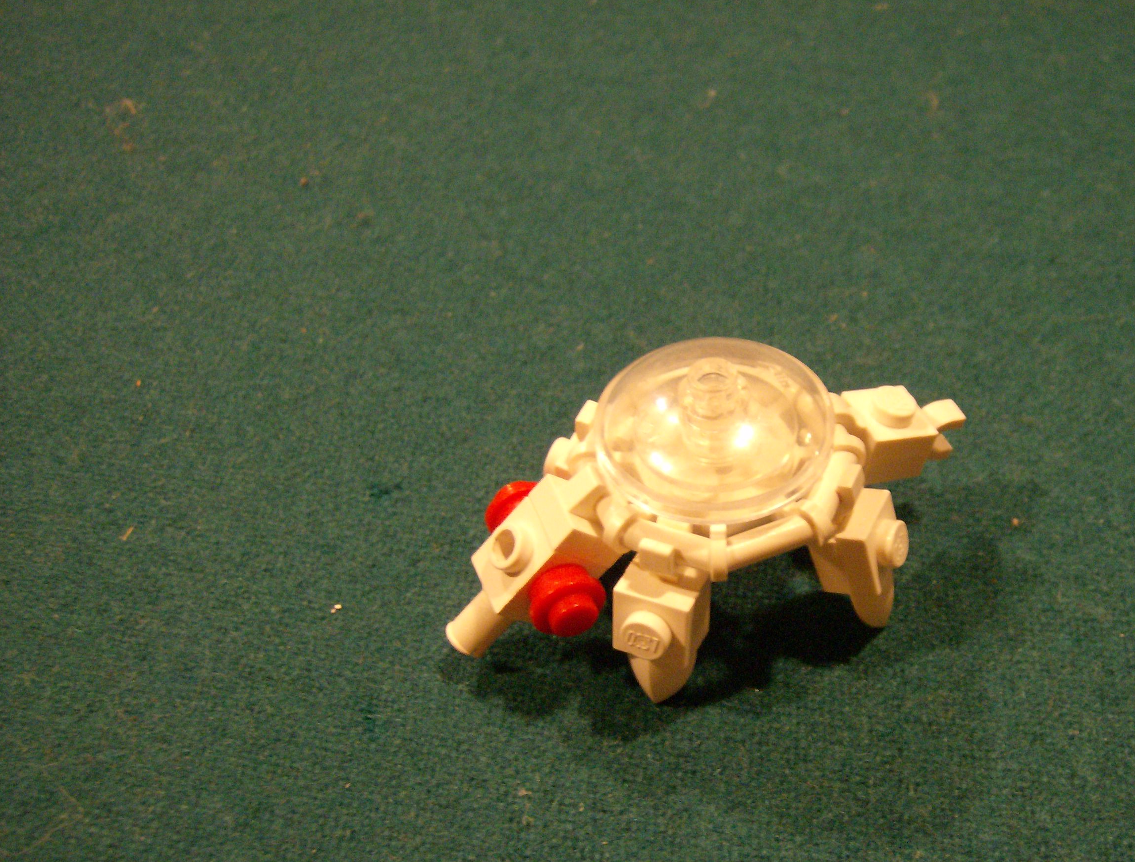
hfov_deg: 42.5
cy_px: 498
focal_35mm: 44
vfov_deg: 33.1
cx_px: 693
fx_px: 1450
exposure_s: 1/5.26
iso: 200
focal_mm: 6
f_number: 2.8
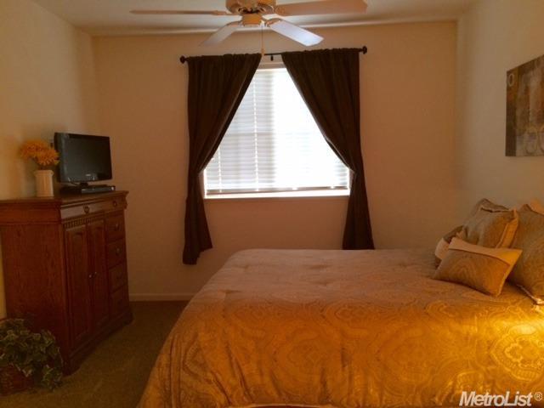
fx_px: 456
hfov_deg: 61.7
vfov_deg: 48.2
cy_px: 204
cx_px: 272
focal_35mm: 29
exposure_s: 1/24
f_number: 2.2
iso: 320
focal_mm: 4.15
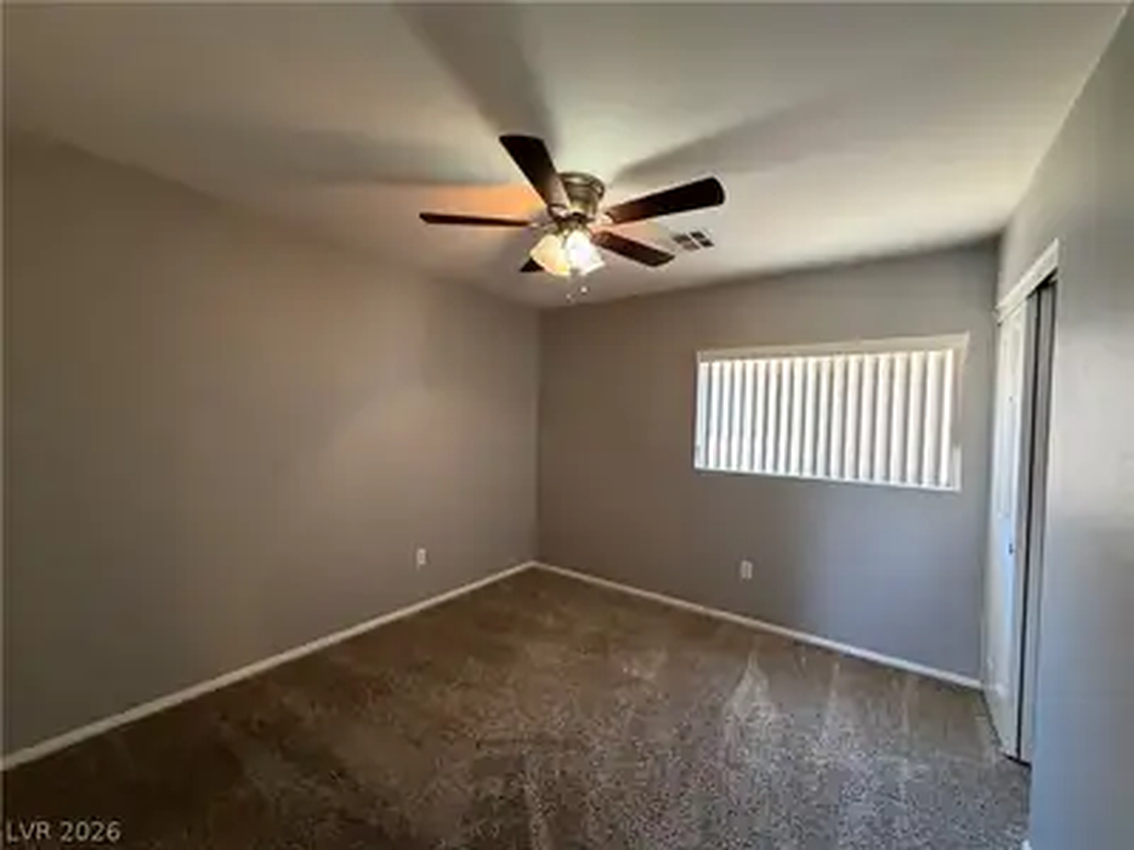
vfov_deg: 85.7
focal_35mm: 14
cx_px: 567
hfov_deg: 102.1
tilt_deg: +0.7
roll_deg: -0.7
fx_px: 459
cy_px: 425
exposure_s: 1/60
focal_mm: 2.22
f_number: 2.2
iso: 400
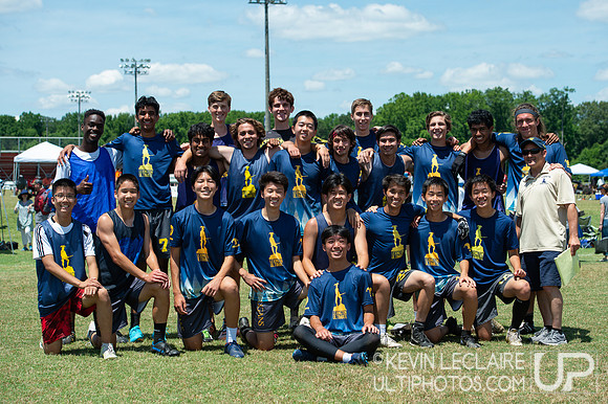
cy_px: 193
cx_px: 312
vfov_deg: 18.7
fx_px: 1231
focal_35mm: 73
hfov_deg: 27.7
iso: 200
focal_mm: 70
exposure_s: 1/640
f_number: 5.6
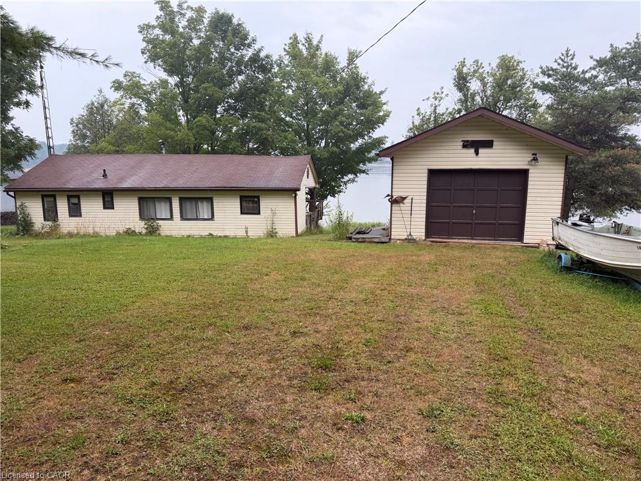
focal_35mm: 24
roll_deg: -0.4
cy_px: 240
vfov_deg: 56.8
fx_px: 444
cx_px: 320
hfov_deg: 71.6
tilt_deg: -10.7
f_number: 1.78
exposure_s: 1/199
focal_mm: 6.76
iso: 80
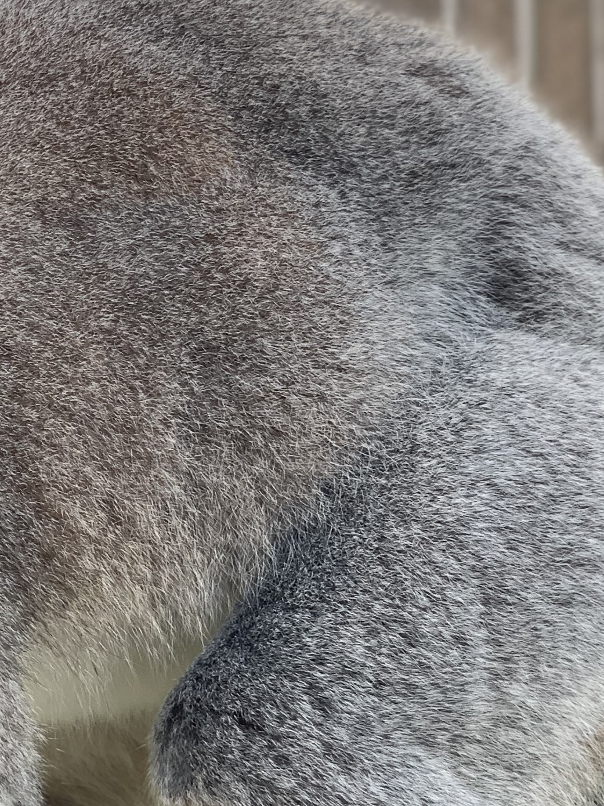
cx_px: -119
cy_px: 572
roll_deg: +0.1
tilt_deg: +6.8
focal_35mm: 151
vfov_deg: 13.1
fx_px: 3515
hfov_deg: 9.7
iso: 16
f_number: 2.4
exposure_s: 1/122
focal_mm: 6
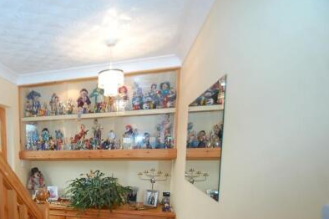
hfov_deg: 64.0
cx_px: 57
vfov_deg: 48.6
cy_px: 172
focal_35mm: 25
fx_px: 228
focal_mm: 10
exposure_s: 1/50
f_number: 3.5
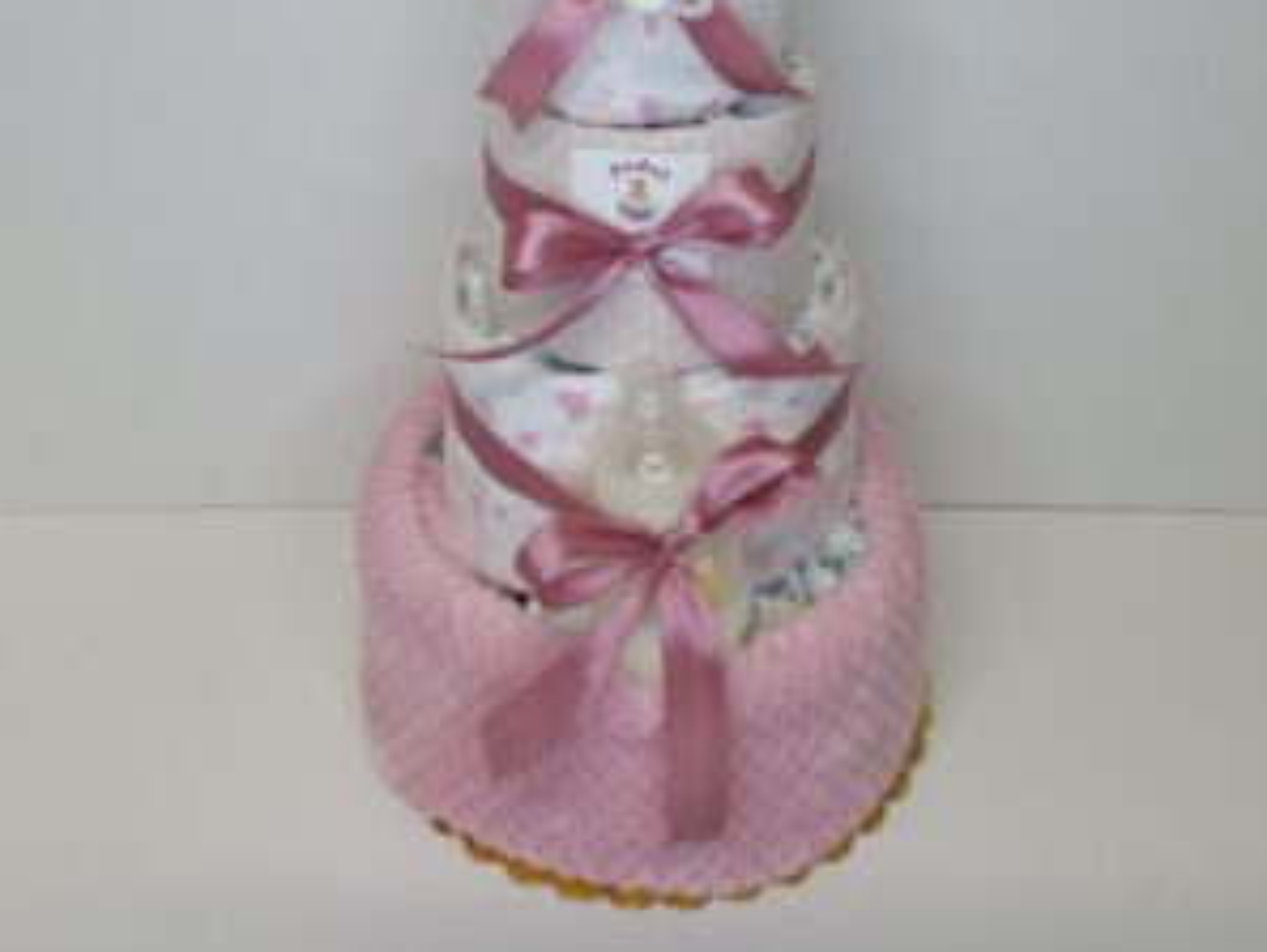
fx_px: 1135
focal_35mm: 31
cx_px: 636
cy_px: 124
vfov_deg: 42.3
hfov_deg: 58.3
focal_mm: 5.54
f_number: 1.8
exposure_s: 1/50
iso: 50
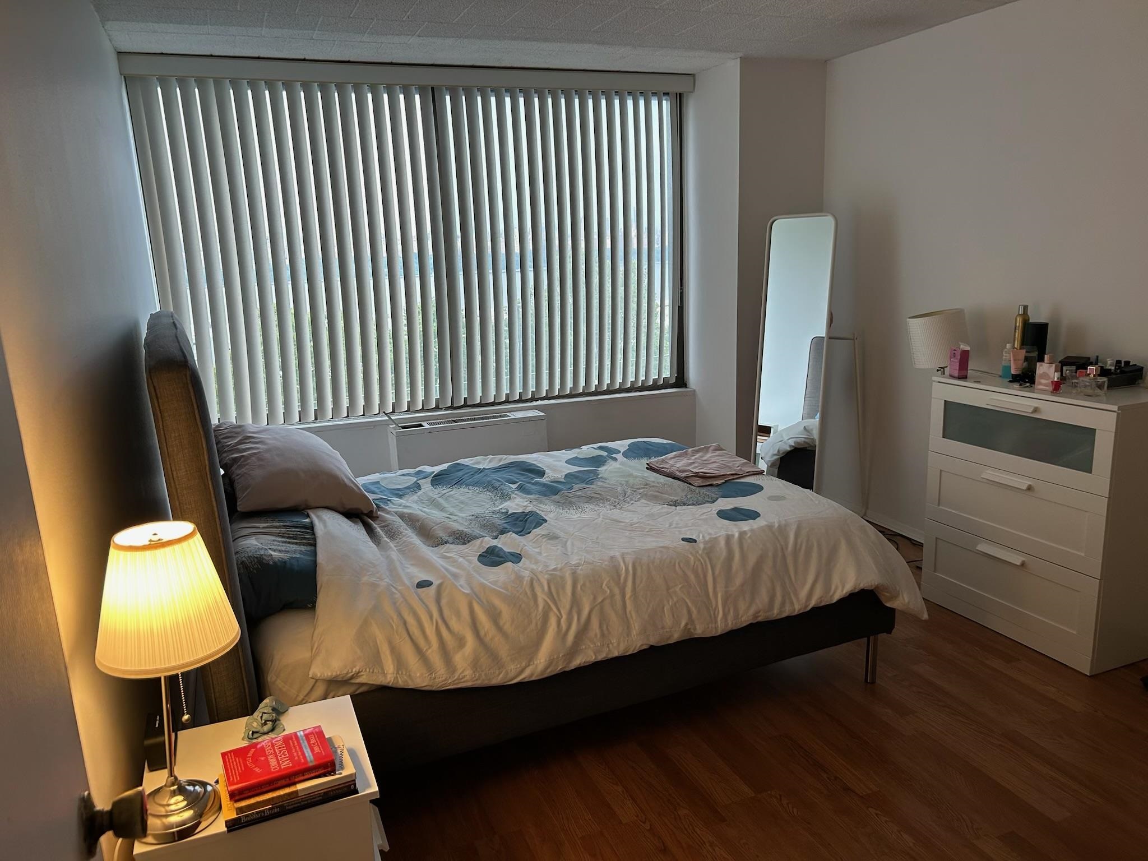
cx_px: 574
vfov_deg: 53.1
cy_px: 430
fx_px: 862
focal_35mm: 26
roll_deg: +3.2
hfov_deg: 67.3
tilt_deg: -13.9
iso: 100
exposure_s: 1/120
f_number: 1.5
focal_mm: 5.7
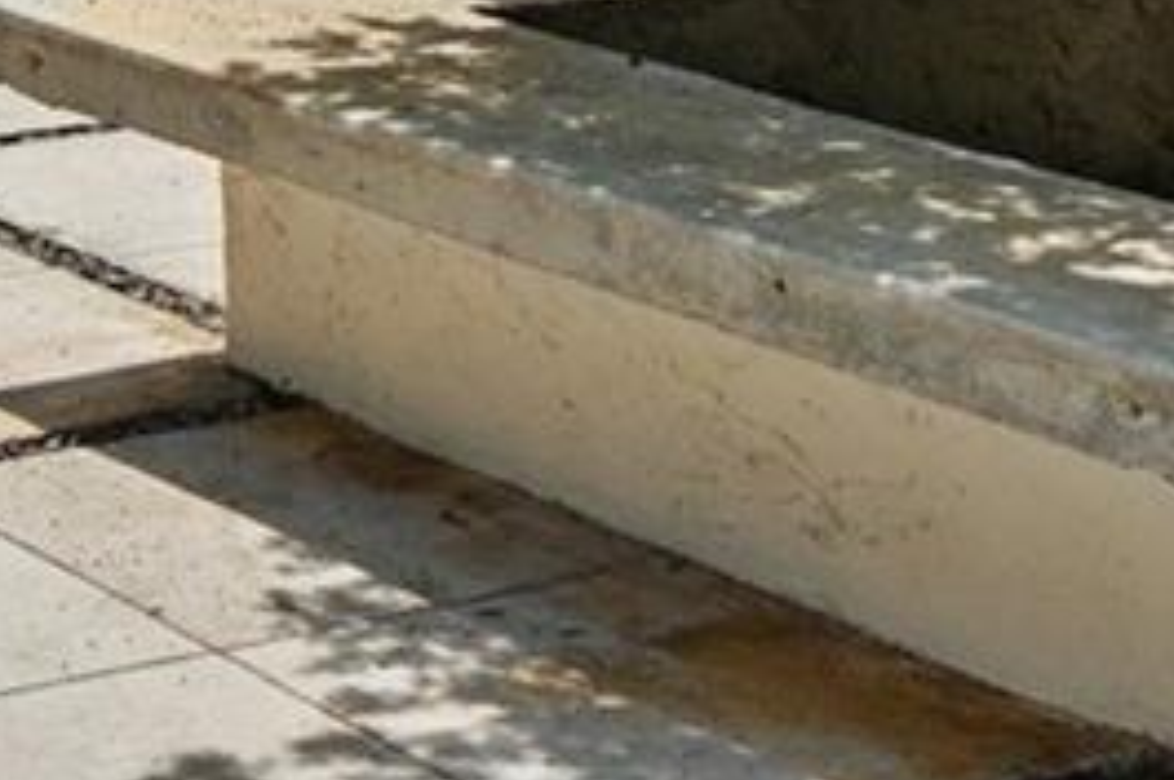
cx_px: -168
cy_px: -933
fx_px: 4332
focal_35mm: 133
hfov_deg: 15.0
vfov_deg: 9.4
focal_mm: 22
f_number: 8
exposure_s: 1/250
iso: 200
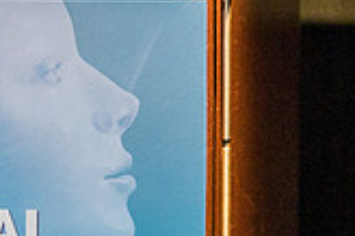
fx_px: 2443
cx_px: -255
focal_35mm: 248
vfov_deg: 5.5
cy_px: 406
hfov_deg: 8.1
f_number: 3.5
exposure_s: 1/160
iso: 3200
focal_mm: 70
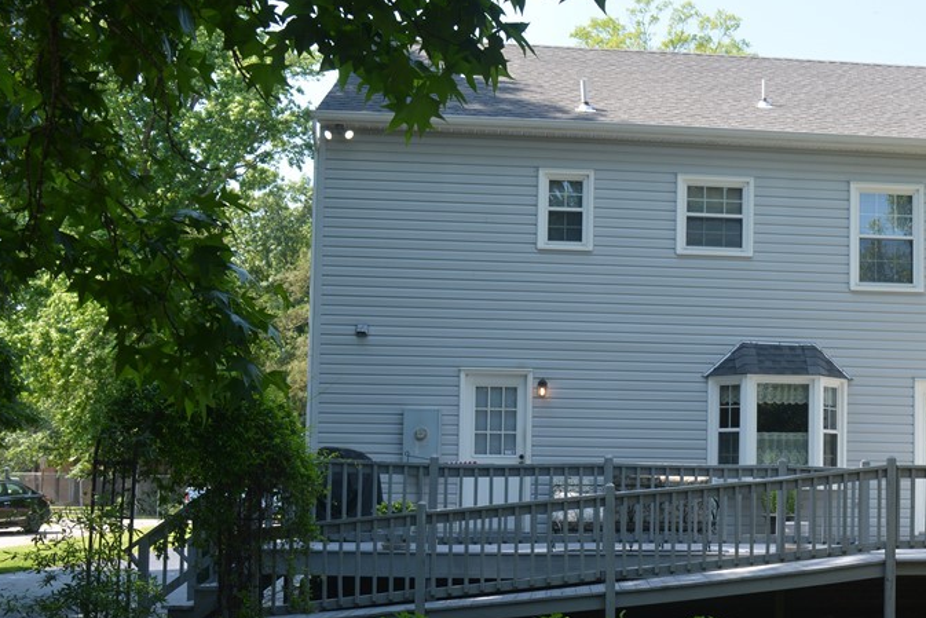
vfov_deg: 26.4
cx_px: 726
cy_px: 438
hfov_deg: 37.7
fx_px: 1307
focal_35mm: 51
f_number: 7.1
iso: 200
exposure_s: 1/200
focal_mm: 21
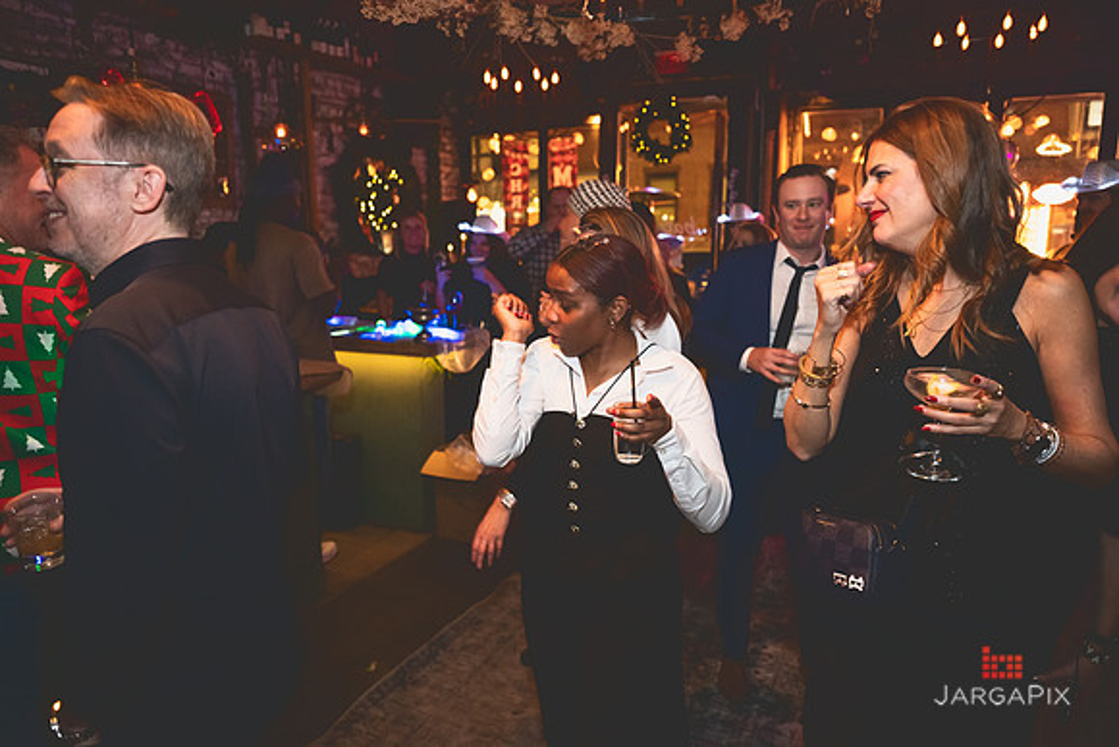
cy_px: 374
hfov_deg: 73.4
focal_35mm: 24
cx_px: 560
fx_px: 750
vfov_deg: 52.9
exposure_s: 1/80
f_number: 2.8
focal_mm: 24
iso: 3200
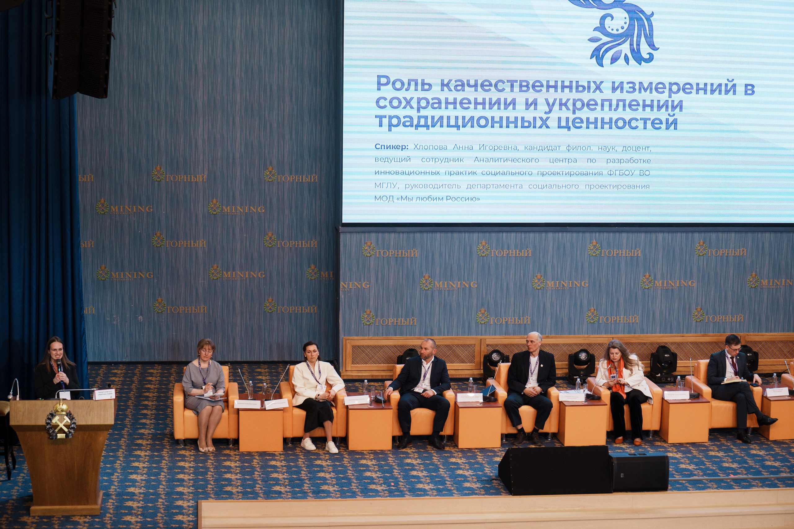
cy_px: 264
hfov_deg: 28.8
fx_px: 1547
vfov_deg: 19.4
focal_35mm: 70
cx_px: 397
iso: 1000
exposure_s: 1/200
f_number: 3.5
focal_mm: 70
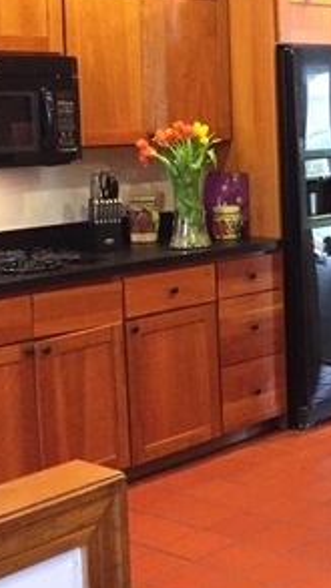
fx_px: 1076
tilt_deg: -5.8
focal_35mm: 69
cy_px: 197
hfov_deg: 15.7
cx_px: 532
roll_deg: +1.3
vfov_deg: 30.3
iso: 250
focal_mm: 4.15
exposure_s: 1/30
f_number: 2.2
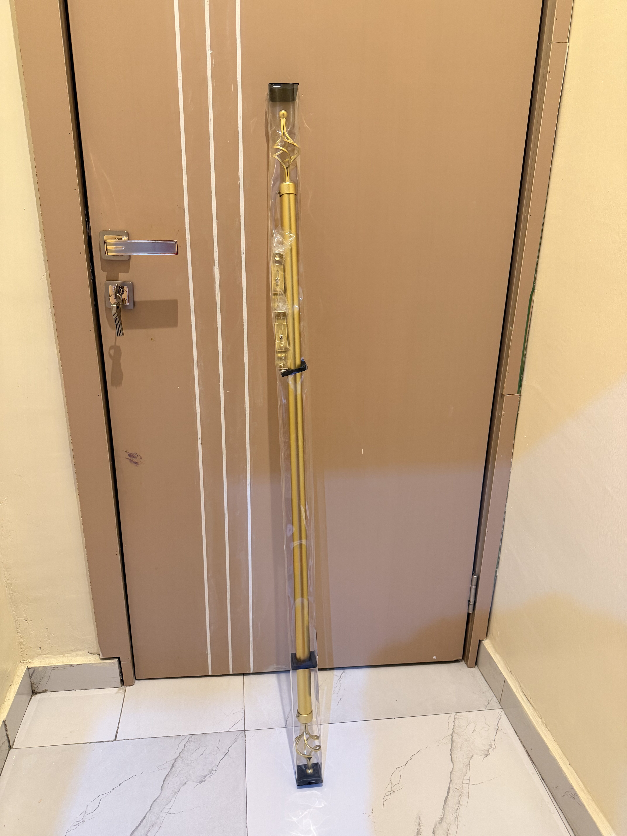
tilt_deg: -20.0
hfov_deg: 56.8
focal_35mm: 24
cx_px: 314
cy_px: 418
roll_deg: -1.2
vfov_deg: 71.6
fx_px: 580
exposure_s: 1/50
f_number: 1.78
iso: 320
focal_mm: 6.76
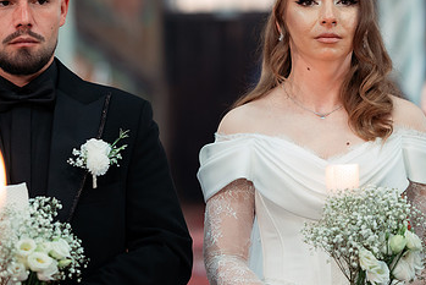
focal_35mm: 151
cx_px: 193
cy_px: 124
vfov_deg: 9.1
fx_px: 1787
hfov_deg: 13.6
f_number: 2.2
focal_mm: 85
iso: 1600
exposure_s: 1/320
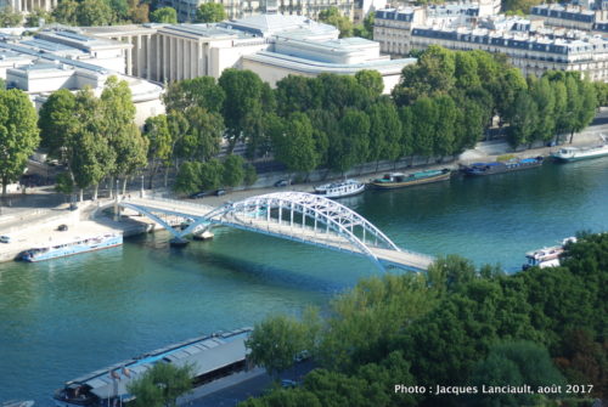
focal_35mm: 105
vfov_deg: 13.1
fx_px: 1776
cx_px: 304
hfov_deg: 19.4
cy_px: 204
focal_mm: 70
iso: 100
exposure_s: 1/160
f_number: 4.8
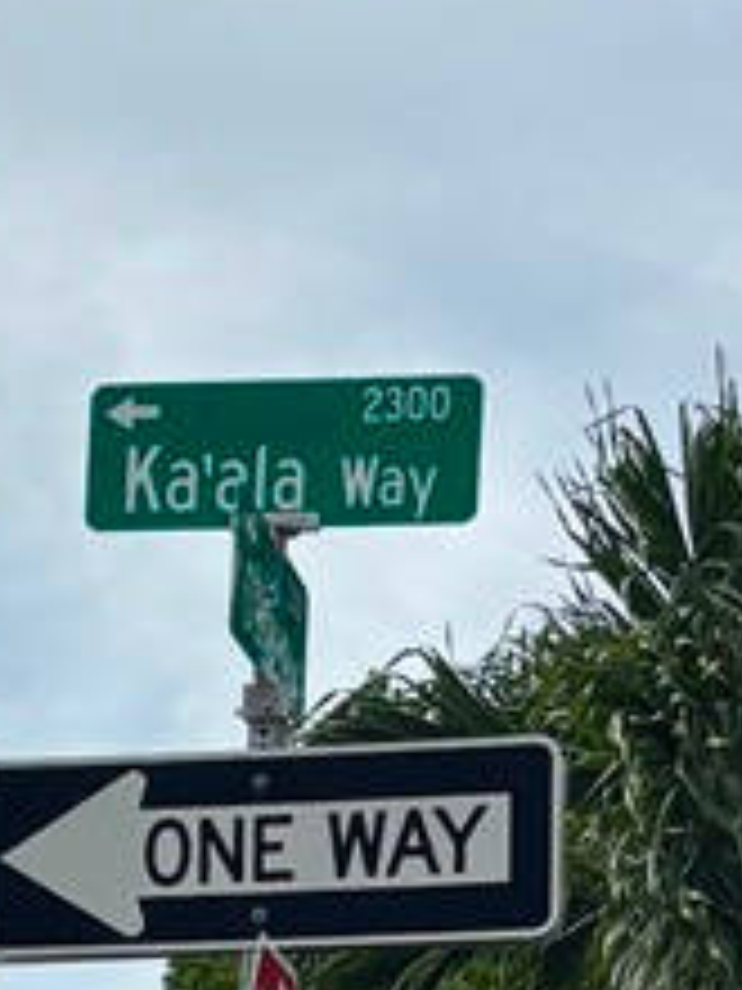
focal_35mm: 170
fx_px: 4859
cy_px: 1557
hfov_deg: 8.7
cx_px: -9
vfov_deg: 11.1
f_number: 1.6
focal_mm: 5.96
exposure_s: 1/4255
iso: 50
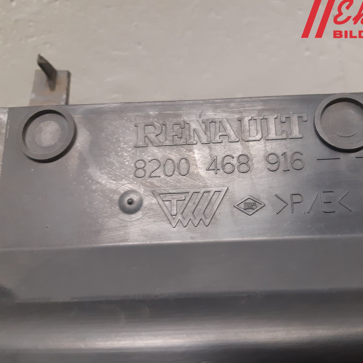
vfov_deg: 52.5
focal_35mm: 31
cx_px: 203
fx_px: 368
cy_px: 181
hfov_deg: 52.4
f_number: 1.7
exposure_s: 1/33
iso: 200
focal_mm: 3.93
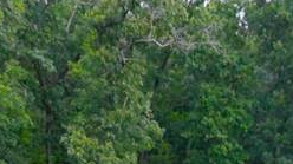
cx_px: 266
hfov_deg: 23.1
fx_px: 699
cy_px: 488
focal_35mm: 90
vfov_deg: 10.1
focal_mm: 3.05
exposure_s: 1/400
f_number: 2.2
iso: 400
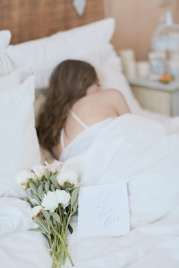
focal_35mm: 58
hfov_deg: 23.4
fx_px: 432
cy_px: 134
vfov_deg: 34.5
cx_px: 90
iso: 100
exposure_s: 1/160
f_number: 1.4
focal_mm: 58
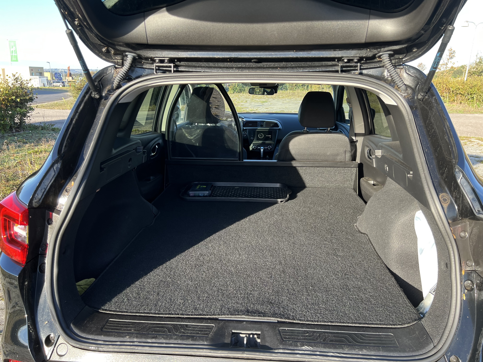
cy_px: 181
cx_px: 242
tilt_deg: -16.5
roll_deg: -1.0
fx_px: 363
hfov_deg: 67.3
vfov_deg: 53.1
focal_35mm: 26
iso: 40
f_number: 1.5
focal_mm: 5.7
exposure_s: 1/234
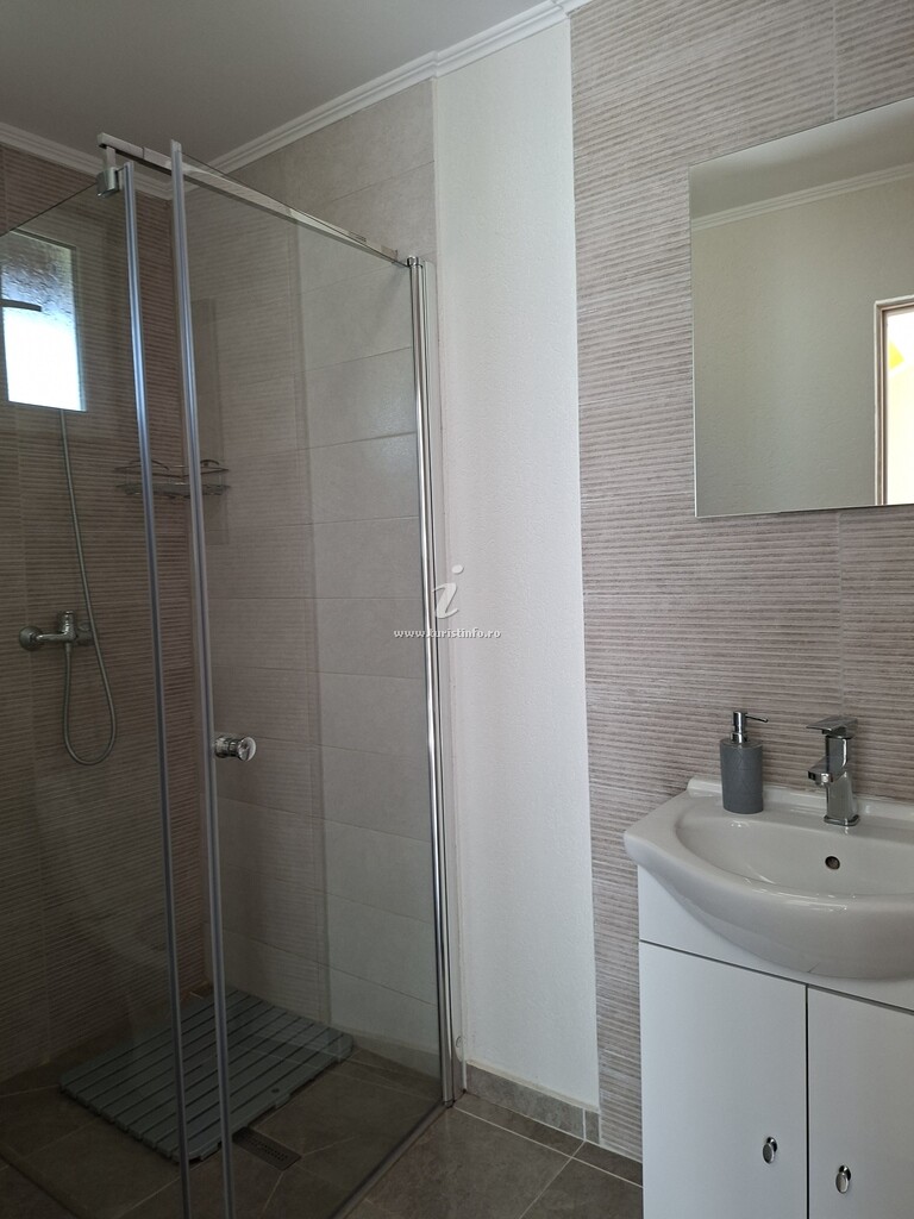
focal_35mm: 23
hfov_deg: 58.9
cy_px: 610
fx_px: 810
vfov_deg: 73.9
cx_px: 457
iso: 160
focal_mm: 5.54
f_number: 1.8
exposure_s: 1/100
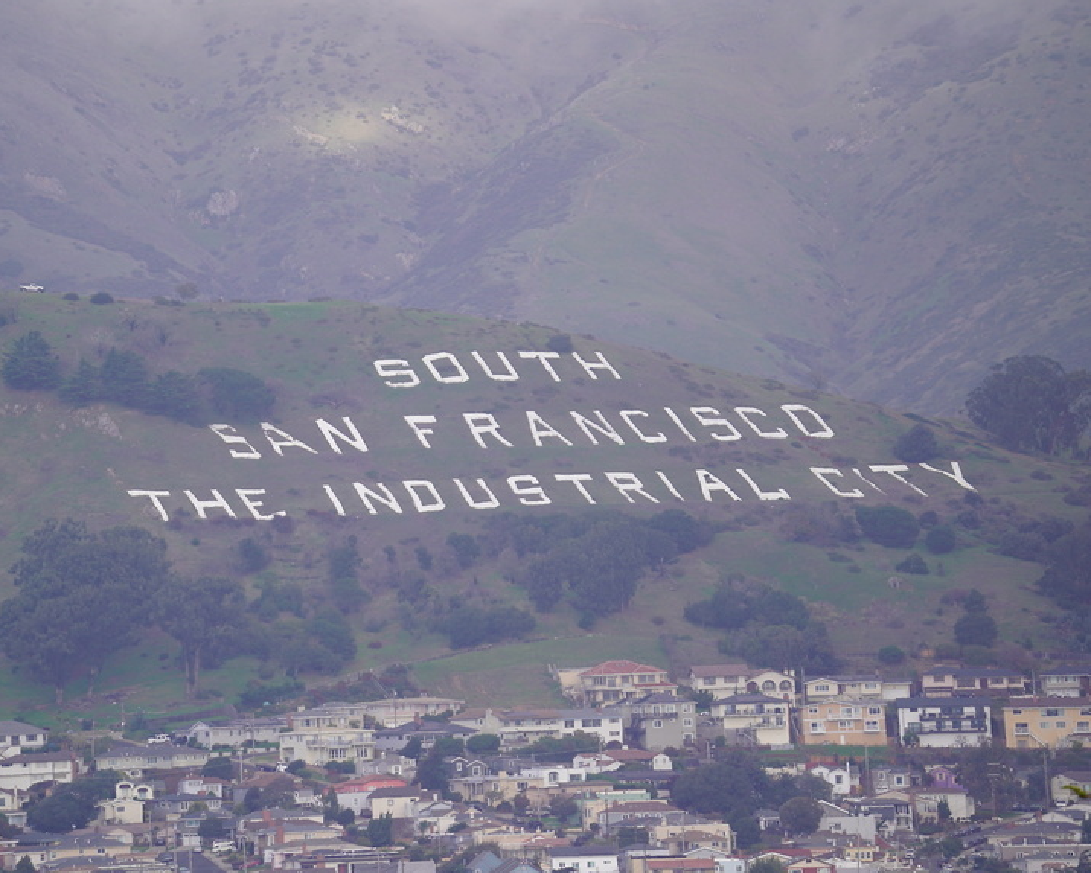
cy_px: 411
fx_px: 16244
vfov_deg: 3.1
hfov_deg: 3.8
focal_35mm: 503
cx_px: 433
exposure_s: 1/500
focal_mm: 400
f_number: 6.3
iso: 200
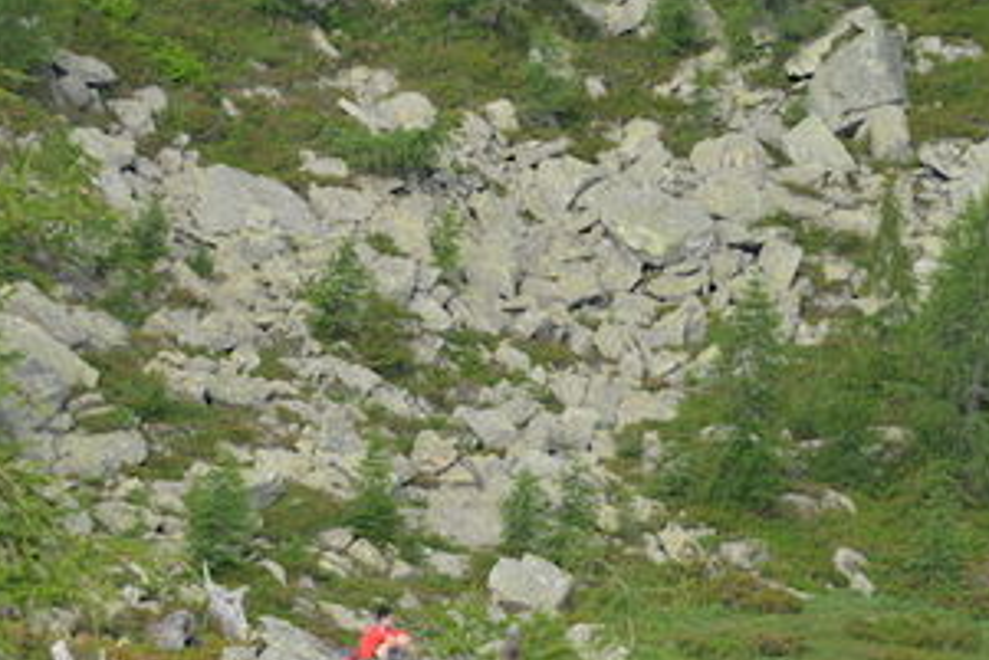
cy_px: 640
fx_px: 6569
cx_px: 380
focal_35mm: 239
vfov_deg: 5.7
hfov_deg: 8.6
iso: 500
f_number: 10
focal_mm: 120
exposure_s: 1/400
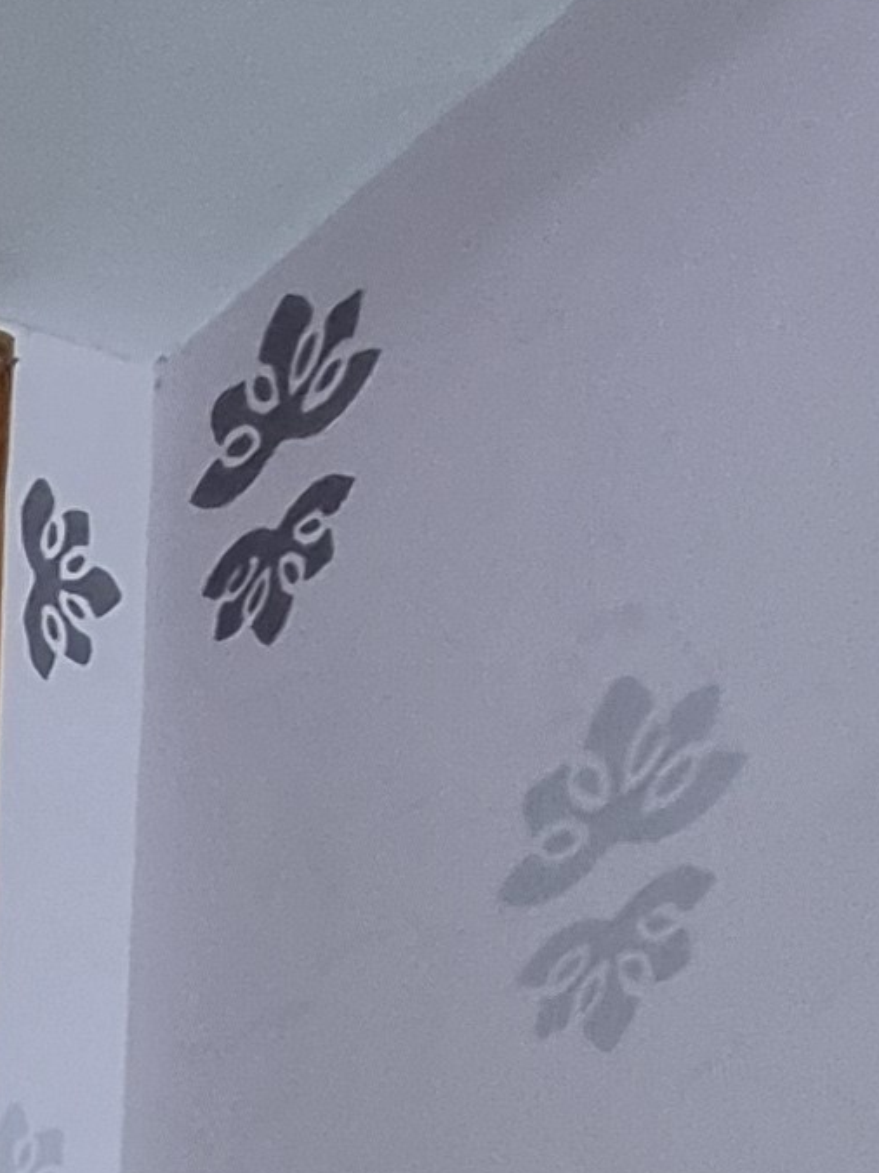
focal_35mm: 77
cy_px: 2504
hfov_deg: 14.7
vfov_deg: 16.8
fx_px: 2608
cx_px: -1016
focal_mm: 2.2
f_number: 2.2
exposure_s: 1/50
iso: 125
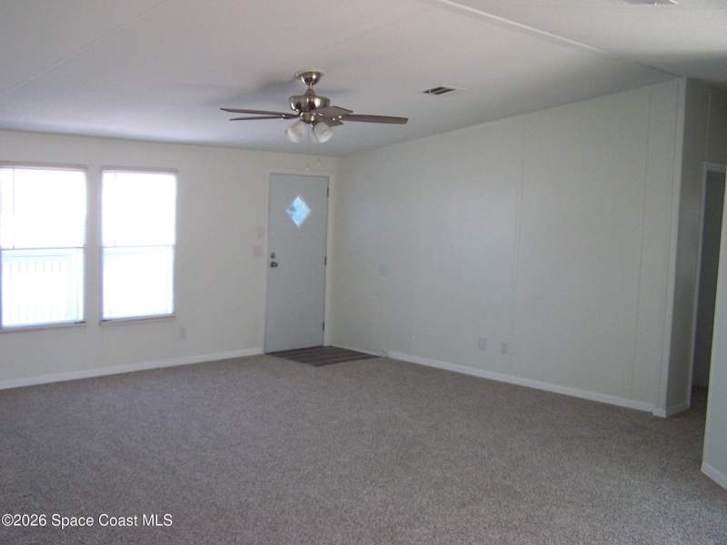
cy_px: 272
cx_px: 364
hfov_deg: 49.0
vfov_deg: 37.7
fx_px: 798
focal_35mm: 38
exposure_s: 1/30
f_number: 2.8
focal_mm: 6.3
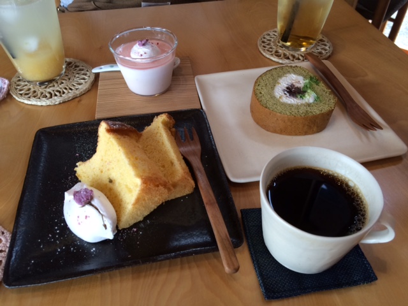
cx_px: 204
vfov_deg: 48.2
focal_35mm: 29
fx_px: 342
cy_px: 153
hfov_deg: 61.7
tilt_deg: -45.8
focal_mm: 4.15
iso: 32
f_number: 2.2
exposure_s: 1/40
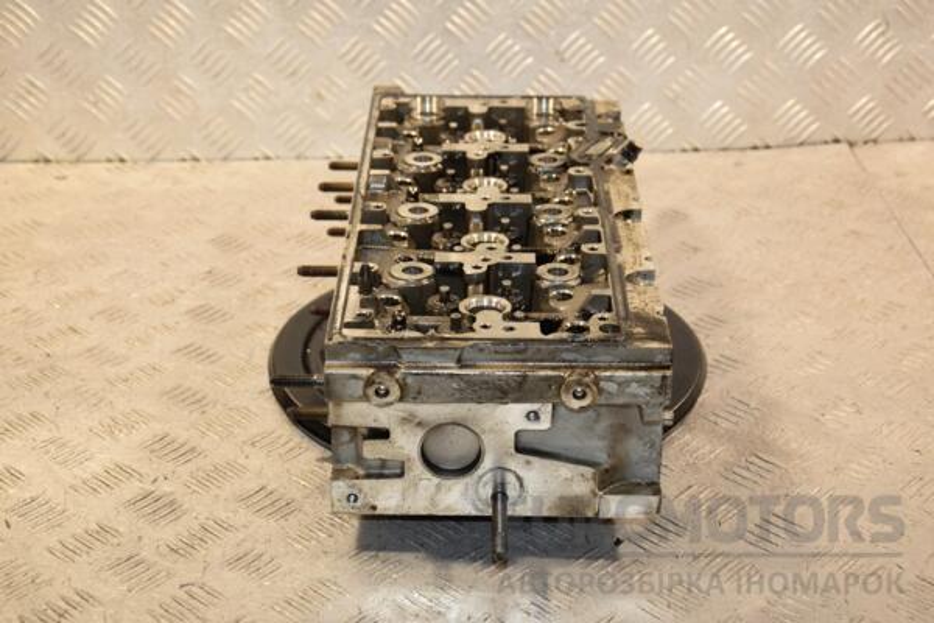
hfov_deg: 31.9
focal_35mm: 63
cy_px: 312
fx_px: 1634
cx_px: 467
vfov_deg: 21.6
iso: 800
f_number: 5.6
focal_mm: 42
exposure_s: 1/200
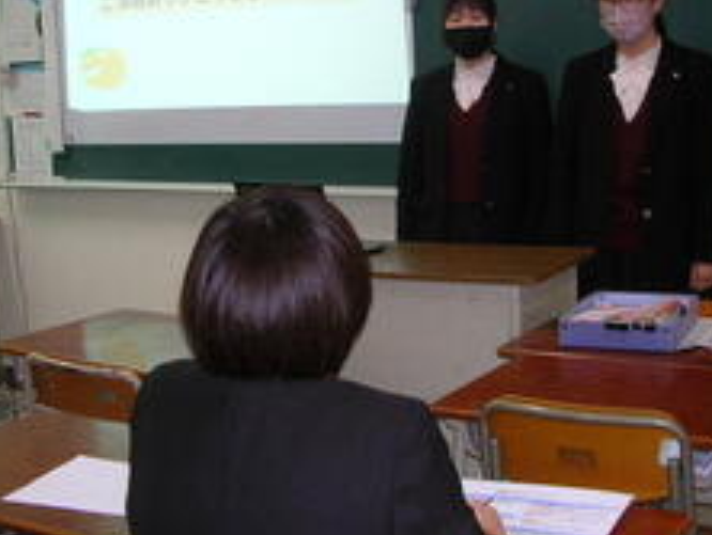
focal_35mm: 63
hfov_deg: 30.6
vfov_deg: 23.3
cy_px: 195
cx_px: 420
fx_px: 1297
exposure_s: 1/30
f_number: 2.8
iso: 50
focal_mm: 5.8
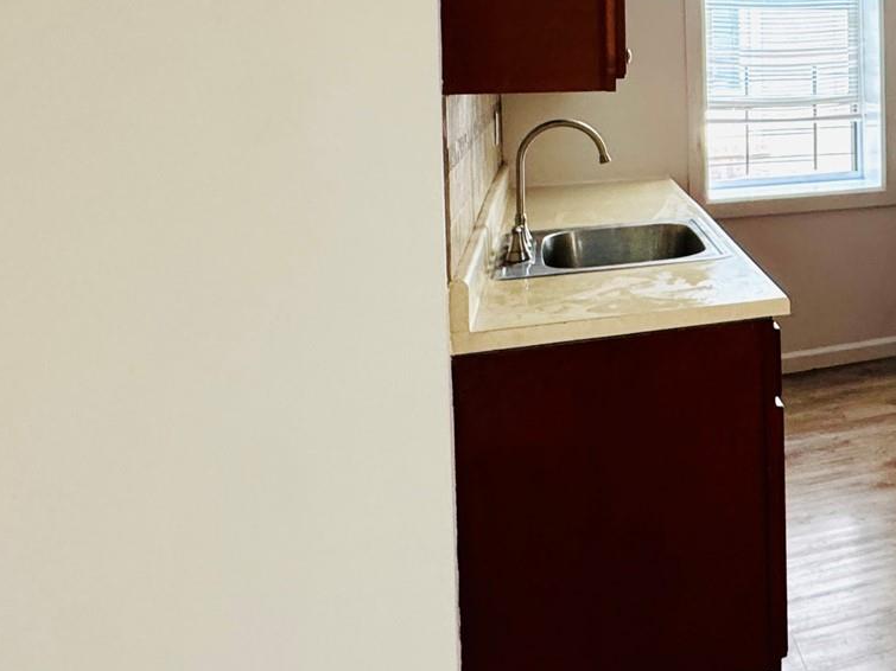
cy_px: 66
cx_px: 943
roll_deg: +1.1
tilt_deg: -1.8
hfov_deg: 41.0
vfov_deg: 35.5
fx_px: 983
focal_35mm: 38
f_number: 2.2
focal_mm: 2.22
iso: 320
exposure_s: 1/60
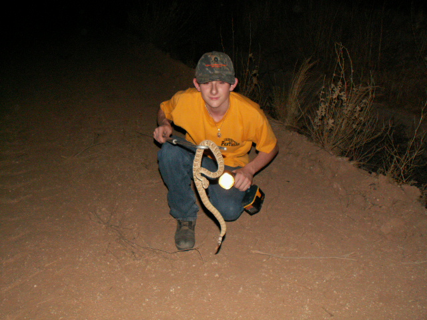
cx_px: 214
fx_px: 432
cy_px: 160
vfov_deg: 40.7
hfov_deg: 52.6
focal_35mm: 35
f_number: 2.8
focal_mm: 5.86
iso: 160
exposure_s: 1/40
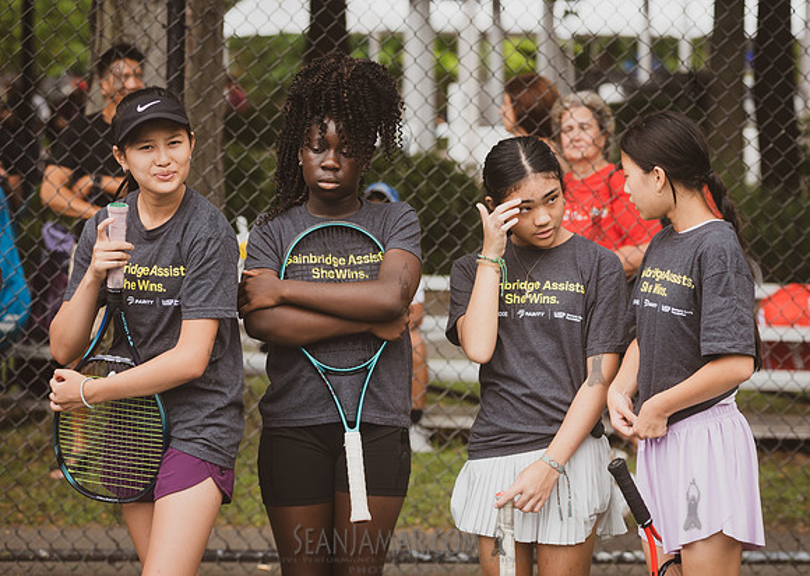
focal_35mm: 143
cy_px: 275
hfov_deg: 14.0
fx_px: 3291
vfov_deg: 10.0
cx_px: 494
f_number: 4.5
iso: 200
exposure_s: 1/320
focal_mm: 120
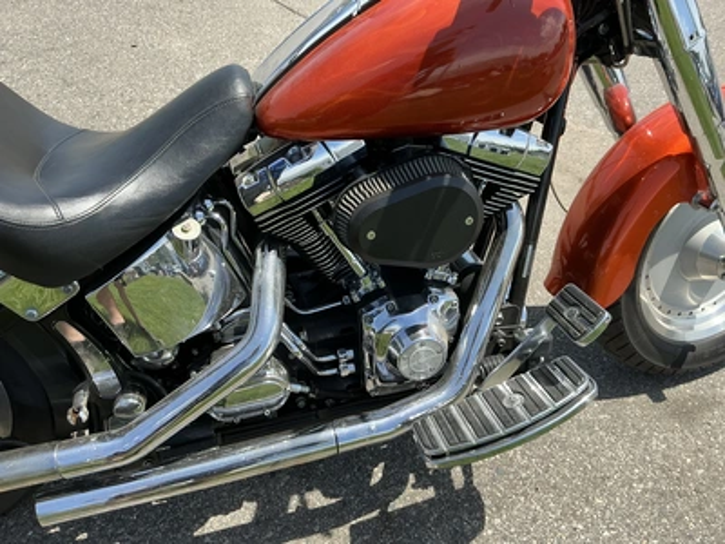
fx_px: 586
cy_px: 272
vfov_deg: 49.7
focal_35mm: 28
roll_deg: -2.6
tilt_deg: -44.5
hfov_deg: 63.4
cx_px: 362
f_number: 1.8
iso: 25
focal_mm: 3
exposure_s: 1/883
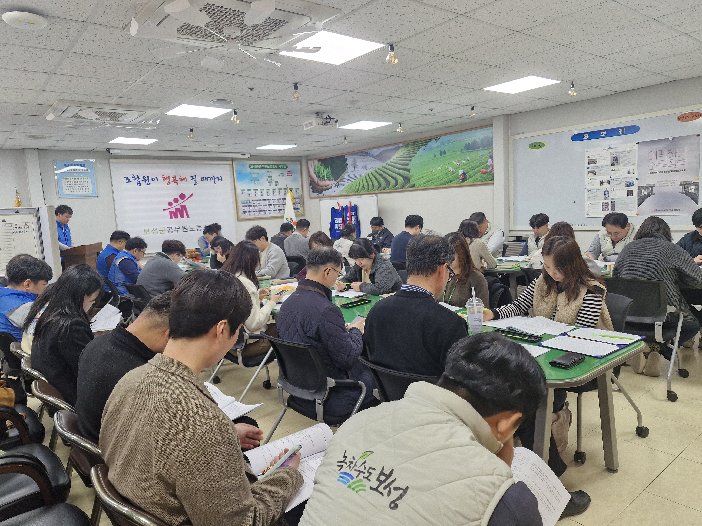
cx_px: 351
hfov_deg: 73.9
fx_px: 466
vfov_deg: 58.9
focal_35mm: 23
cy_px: 263
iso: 200
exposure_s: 1/120
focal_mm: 5.54
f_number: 1.8
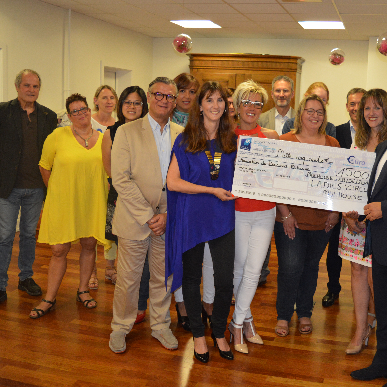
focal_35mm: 43
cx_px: 253
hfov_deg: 38.8
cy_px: 195
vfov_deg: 39.2
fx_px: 544
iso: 900
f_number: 3.8
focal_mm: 22
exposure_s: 1/60
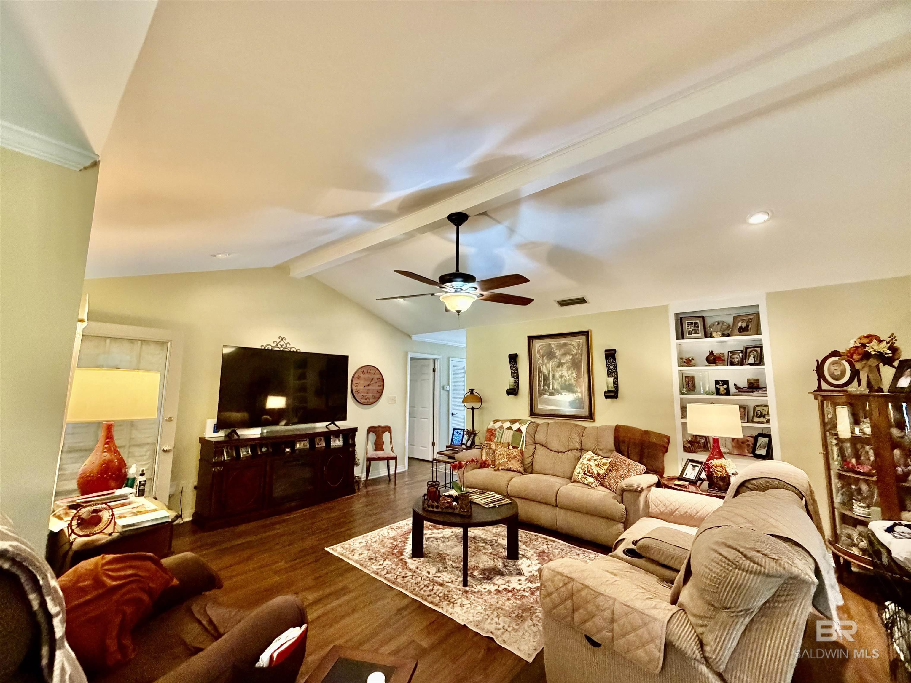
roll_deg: -0.2
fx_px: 368
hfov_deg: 102.1
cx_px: 456
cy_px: 342
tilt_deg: +7.4
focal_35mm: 14
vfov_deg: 85.7
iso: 500
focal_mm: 2.22
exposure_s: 1/60
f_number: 2.2
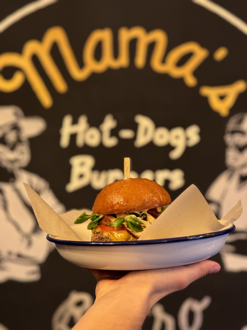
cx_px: 124
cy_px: 165
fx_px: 457
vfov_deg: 39.7
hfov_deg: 30.3
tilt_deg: +7.1
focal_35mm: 48
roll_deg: -0.1
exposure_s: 1/50
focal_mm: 6.86
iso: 200
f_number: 1.78
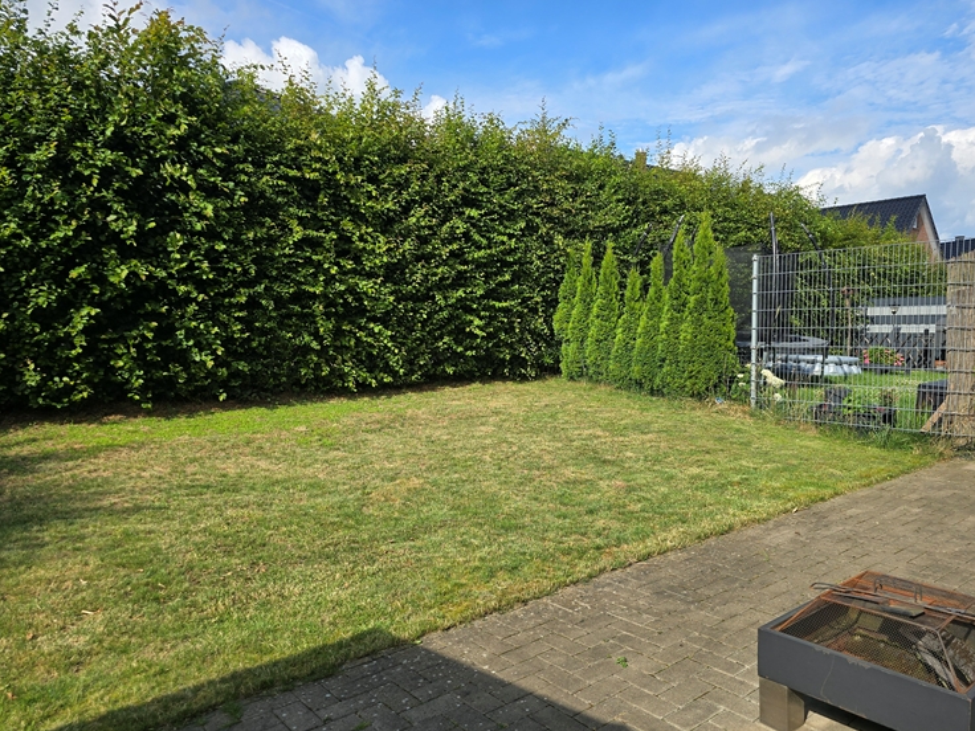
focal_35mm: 25
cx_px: 519
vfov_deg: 54.8
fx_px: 704
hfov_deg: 69.3
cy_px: 389
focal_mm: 6.3
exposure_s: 1/604
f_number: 1.7
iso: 12
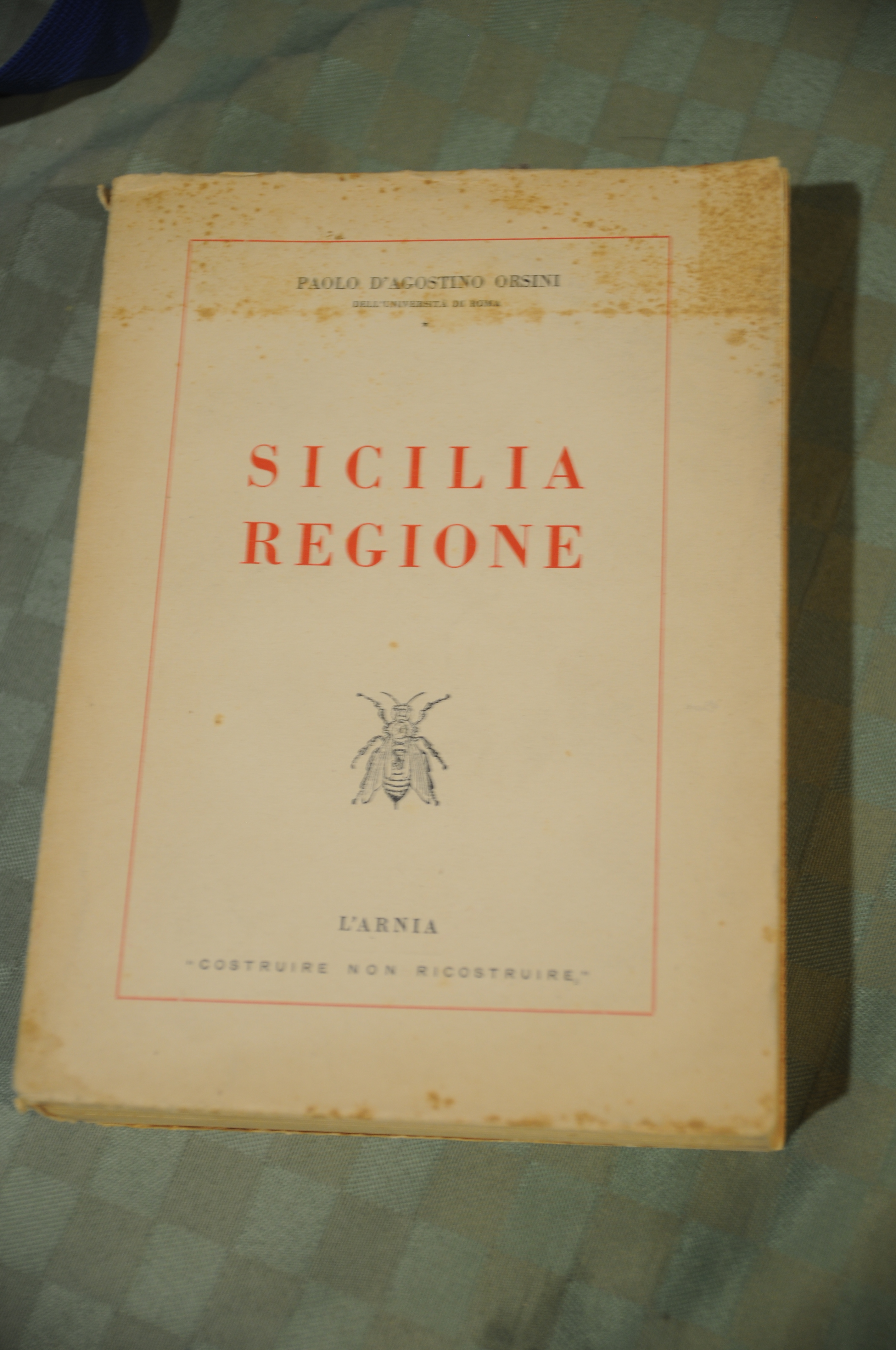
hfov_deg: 22.6
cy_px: 675
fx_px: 2246
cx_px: 448
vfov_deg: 33.4
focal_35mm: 60
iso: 200
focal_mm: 40
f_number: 2.8
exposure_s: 1/13
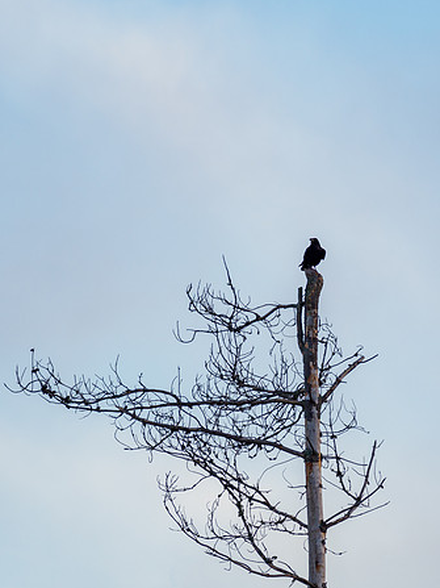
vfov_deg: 2.5
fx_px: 13683
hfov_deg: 1.8
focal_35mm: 807
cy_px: 293
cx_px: 229
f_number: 4
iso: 250
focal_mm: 300
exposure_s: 1/640
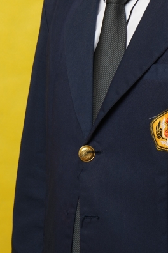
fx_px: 1267
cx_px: 150
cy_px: -22
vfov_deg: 11.2
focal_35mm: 181
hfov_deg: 7.6
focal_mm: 70
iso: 500
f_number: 7.1
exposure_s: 1/200
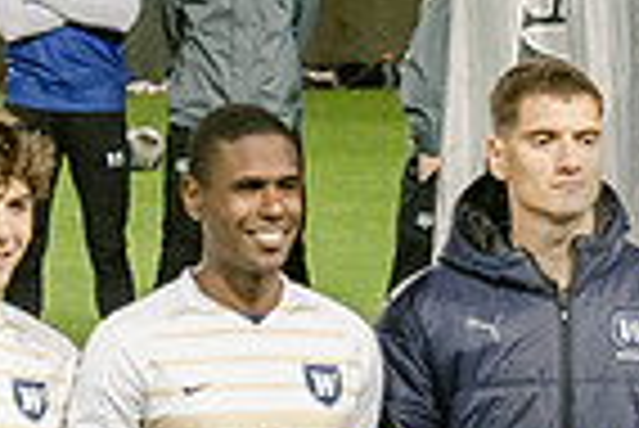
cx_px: 664
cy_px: 304
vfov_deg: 1.8
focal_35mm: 785
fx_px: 13948
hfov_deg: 2.6
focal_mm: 70
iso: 2000
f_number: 4.5
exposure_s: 1/200
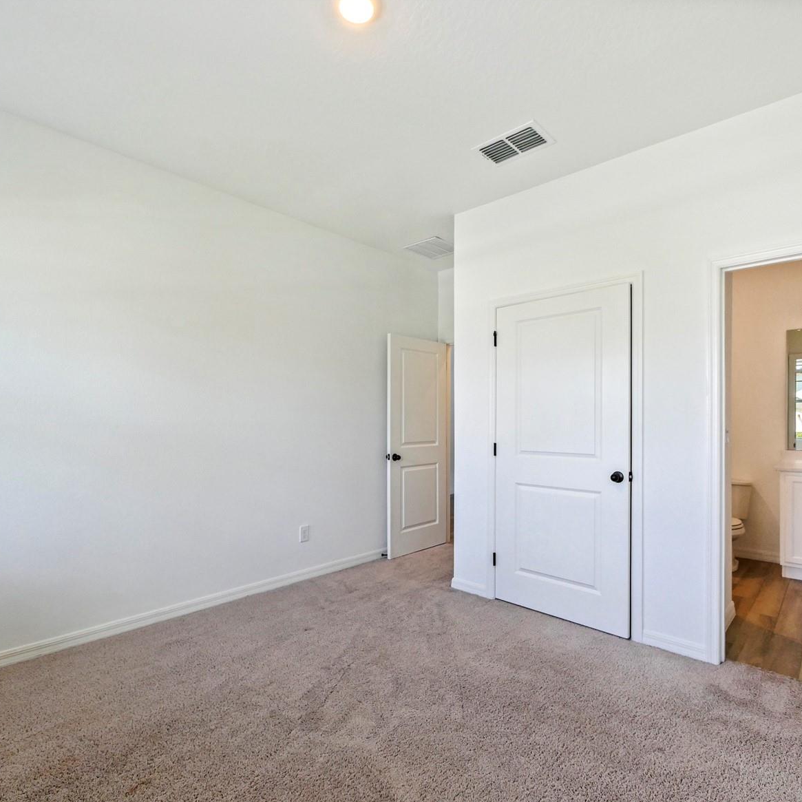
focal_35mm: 17
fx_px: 446
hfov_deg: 83.9
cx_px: 420
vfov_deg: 84.0
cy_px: 409
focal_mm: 7
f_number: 4
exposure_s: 1/125
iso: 1000
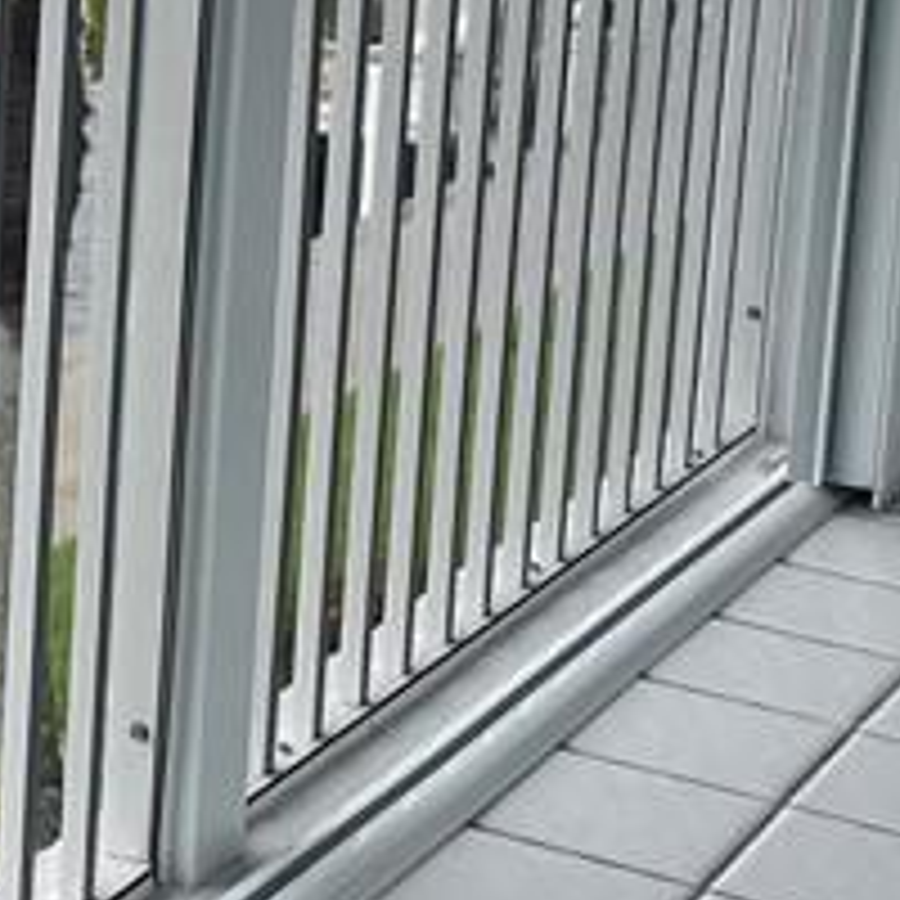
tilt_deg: -9.6
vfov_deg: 15.0
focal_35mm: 113
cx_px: -284
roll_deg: -2.3
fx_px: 3324
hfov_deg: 14.7
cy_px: -90
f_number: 1.6
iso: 32
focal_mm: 5.1
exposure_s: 1/953
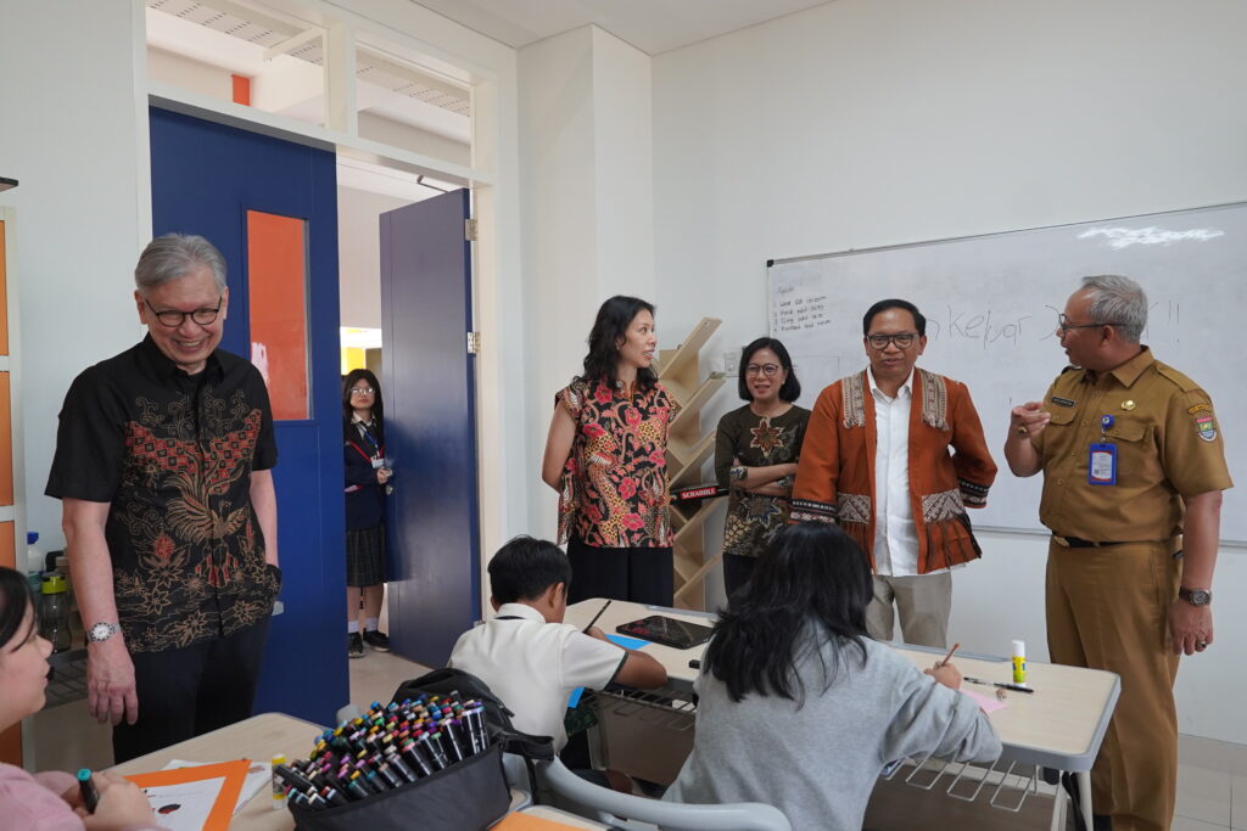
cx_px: 624
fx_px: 831
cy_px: 416
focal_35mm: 24
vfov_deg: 53.1
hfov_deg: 73.7
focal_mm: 16
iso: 1000
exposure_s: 1/160
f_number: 4
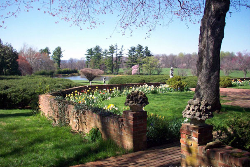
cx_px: 124
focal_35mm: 39
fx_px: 271
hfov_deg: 49.5
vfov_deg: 34.2
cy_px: 76
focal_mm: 6.2
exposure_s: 1/207
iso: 80
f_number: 5.6
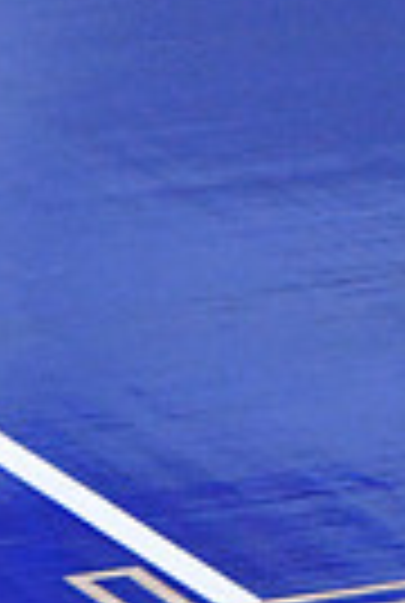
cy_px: -639
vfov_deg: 2.0
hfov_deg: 1.3
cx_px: 610
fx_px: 17375
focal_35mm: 1035
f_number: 3.2
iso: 6400
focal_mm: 160
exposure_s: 1/1250
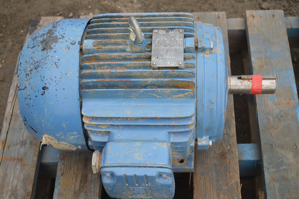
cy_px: 100
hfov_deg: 38.9
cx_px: 150
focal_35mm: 51
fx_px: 423
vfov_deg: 26.4
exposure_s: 1/80
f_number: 5
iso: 400
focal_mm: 34
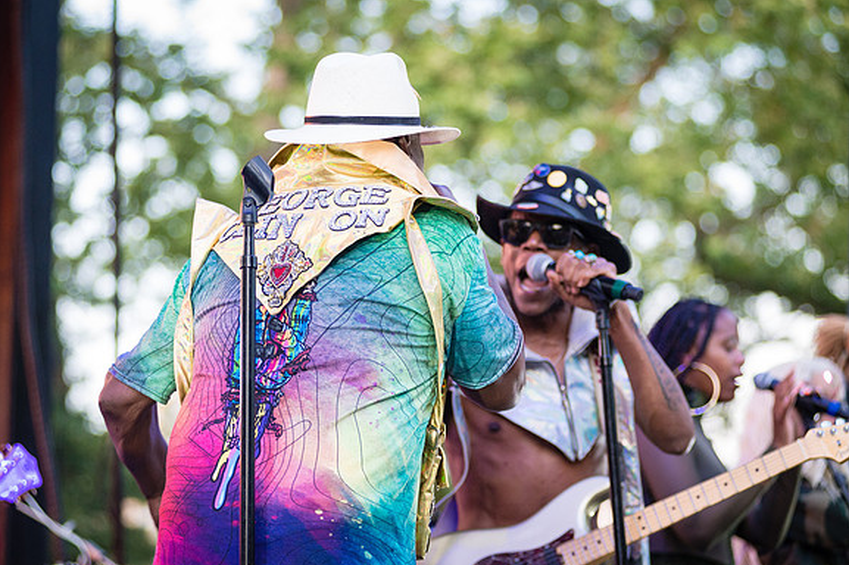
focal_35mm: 123
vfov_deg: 11.1
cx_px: 395
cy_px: 257
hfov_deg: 16.7
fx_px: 2899
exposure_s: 1/250
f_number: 3.5
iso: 2500
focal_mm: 112
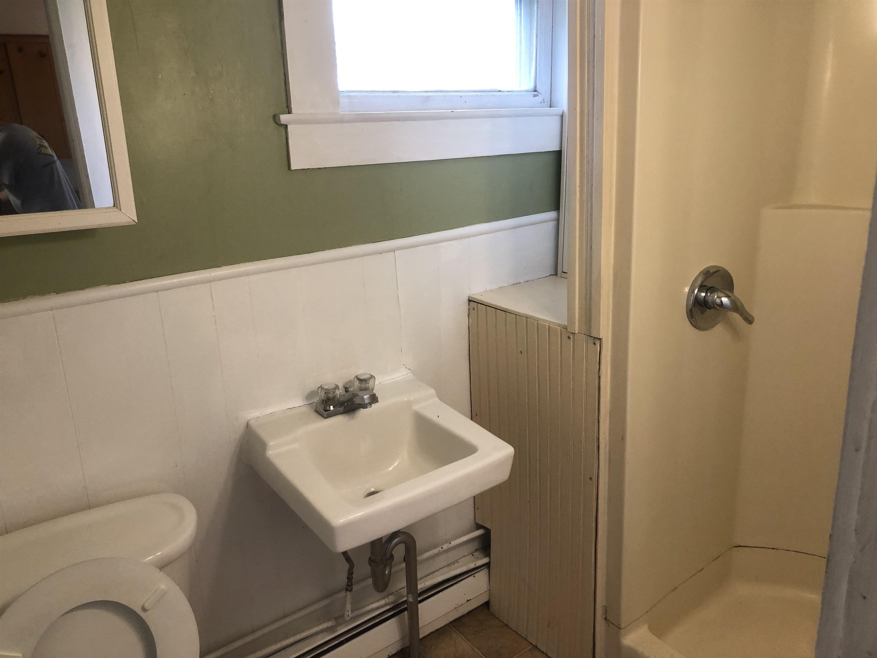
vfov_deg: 49.7
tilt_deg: -17.7
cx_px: 438
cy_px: 329
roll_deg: +2.4
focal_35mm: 28
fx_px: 709
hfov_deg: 63.4
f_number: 1.8
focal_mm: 3.99
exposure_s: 1/30
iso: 32
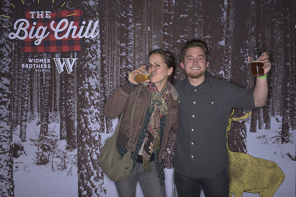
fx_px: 288
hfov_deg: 54.4
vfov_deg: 37.9
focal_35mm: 35
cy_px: 98
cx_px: 148
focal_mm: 35
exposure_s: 1/250
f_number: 11
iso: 64
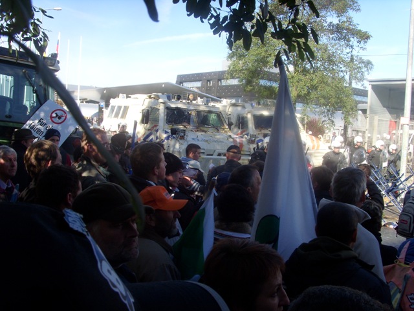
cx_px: 207
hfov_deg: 51.4
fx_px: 431
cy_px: 156
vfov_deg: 39.7
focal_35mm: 36
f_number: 5.5
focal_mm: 6
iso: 80
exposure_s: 1/180
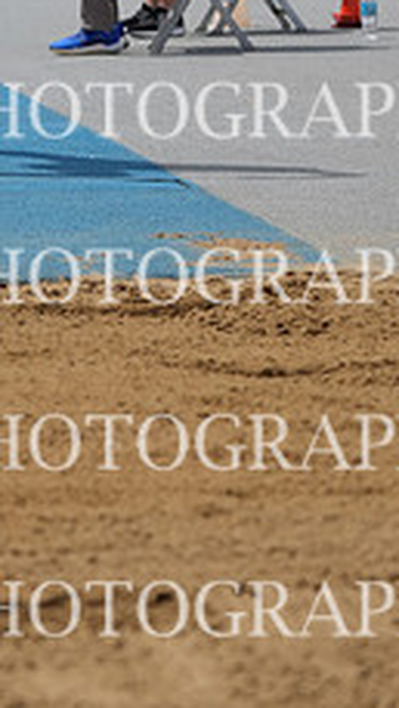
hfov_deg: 4.2
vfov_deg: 7.4
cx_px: -94
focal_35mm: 289
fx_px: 5430
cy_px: -139
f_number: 4
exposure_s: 1/8000
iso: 400
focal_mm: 109
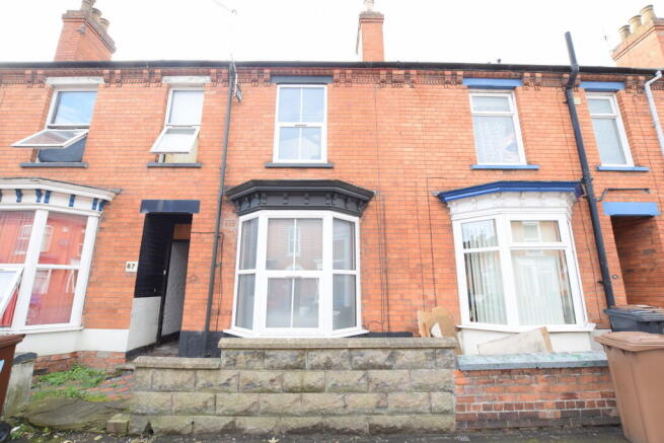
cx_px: 332
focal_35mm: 15
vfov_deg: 77.4
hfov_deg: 100.4
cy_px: 222
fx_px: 277
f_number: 6.3
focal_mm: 10
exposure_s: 1/160
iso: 400
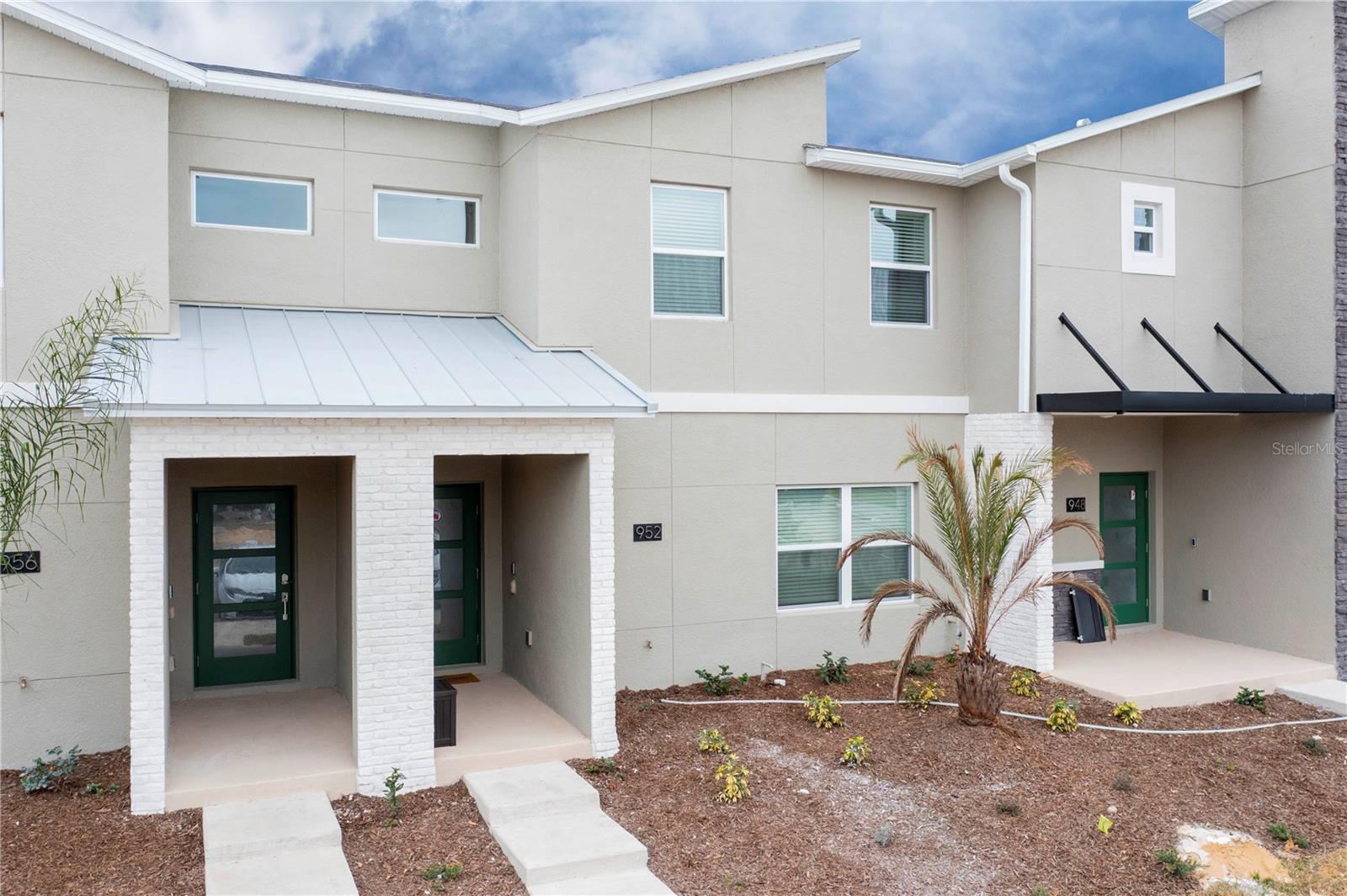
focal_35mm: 28
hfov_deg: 65.5
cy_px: 448
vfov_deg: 46.4
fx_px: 1047
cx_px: 674
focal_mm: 10.26
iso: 100
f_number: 4
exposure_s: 1/120
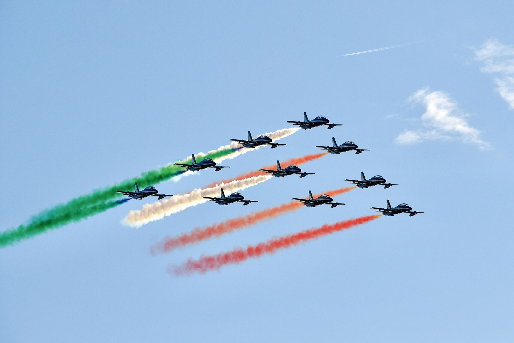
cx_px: 257
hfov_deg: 13.0
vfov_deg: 8.7
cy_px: 172
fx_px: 2249
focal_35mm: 158
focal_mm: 105
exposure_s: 1/640
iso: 250
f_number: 10
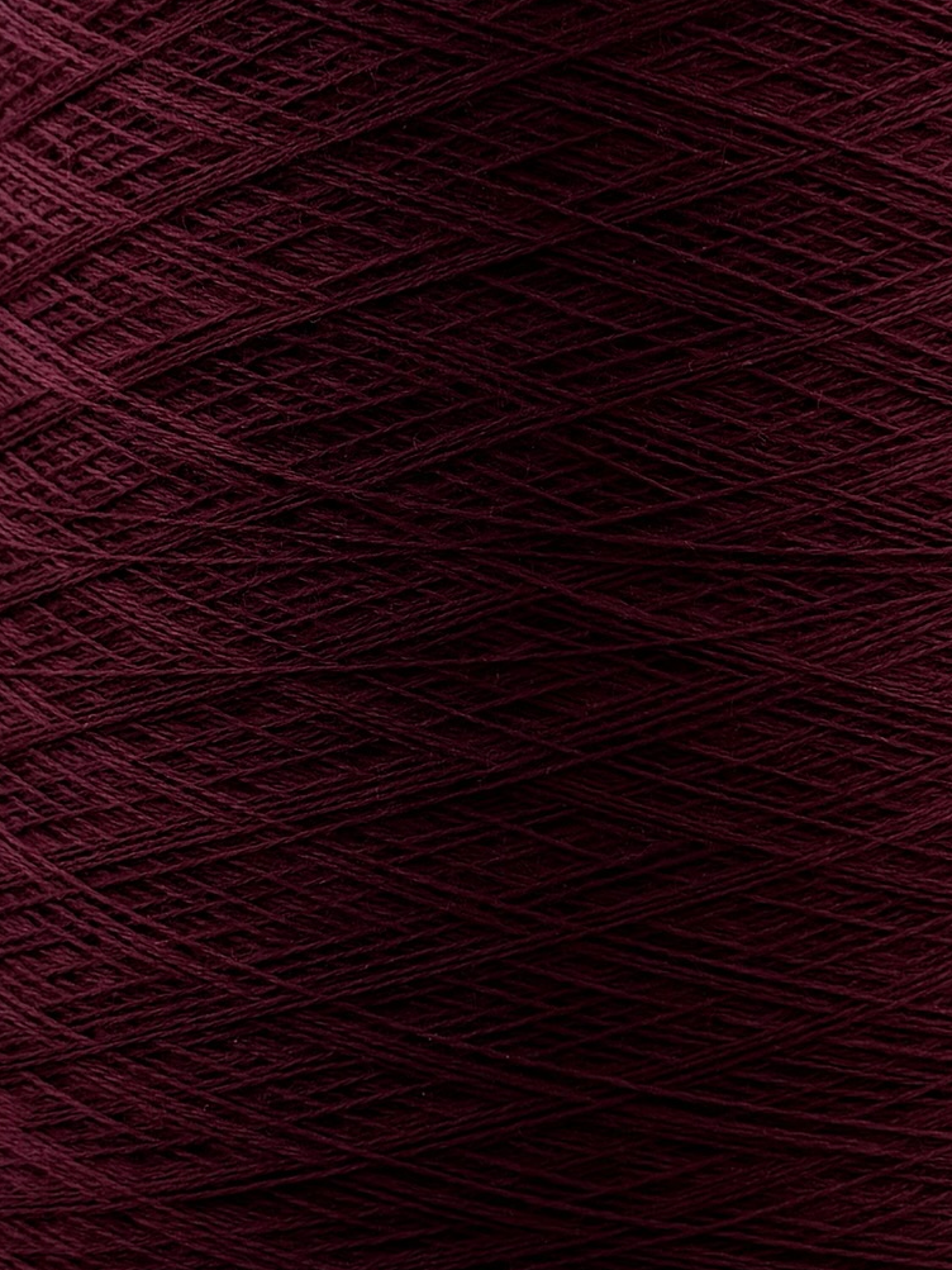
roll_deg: -0.6
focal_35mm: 49
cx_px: 682
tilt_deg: -7.9
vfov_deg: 38.9
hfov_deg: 29.3
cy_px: 620
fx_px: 1797
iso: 80
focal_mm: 6.76
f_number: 1.78
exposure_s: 1/580
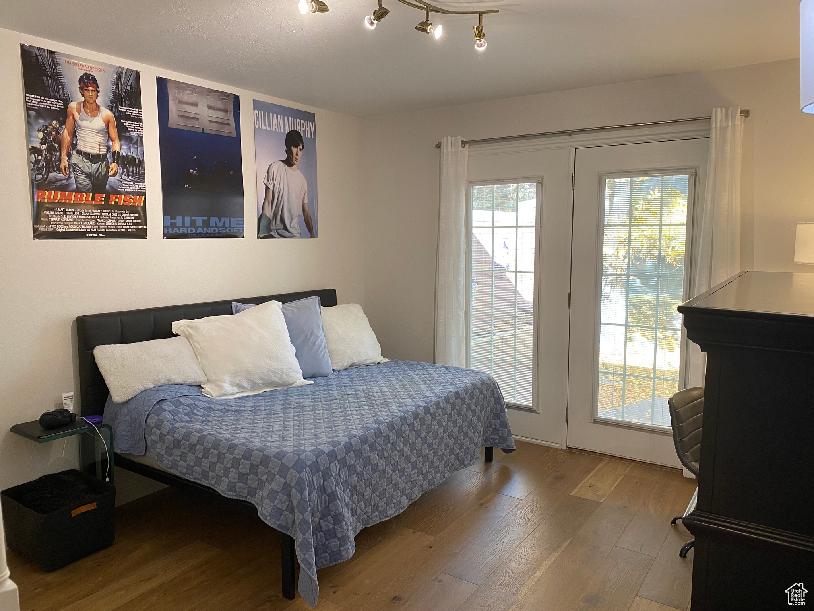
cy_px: 306
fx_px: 611
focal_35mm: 26
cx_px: 407
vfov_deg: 53.1
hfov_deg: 67.3
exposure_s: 1/60
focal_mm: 4.25
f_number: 1.8
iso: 80
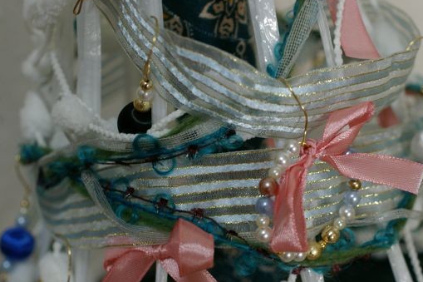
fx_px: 818
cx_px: 247
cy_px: 179
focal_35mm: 70
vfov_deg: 19.5
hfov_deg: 28.9
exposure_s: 1/45
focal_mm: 35
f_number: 4.5
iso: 400
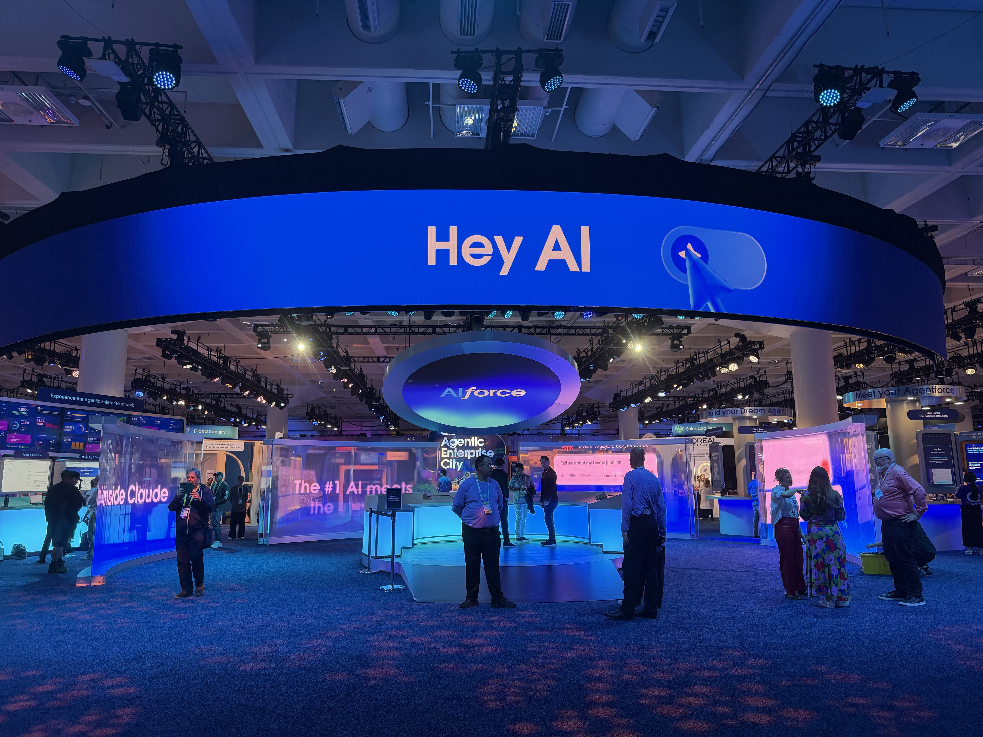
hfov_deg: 71.6
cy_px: 368
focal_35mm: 24
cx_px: 492
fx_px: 682
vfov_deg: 56.8
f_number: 1.78
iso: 200
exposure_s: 1/133
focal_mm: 6.76
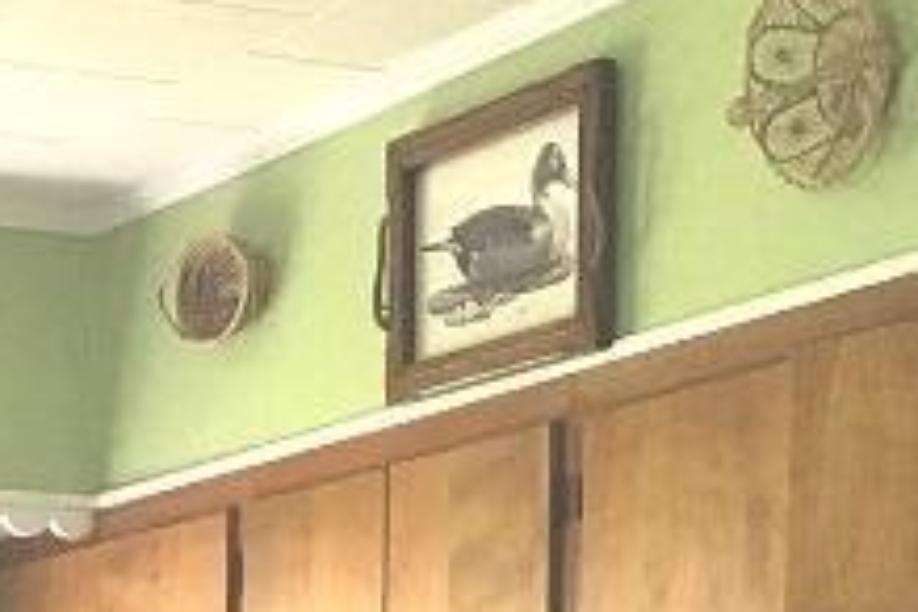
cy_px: 1396
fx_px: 3519
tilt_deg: -5.6
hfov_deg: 14.7
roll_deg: +0.4
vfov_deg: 9.1
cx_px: 63
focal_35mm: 138
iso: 25
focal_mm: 4.15
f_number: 2.2
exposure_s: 1/30
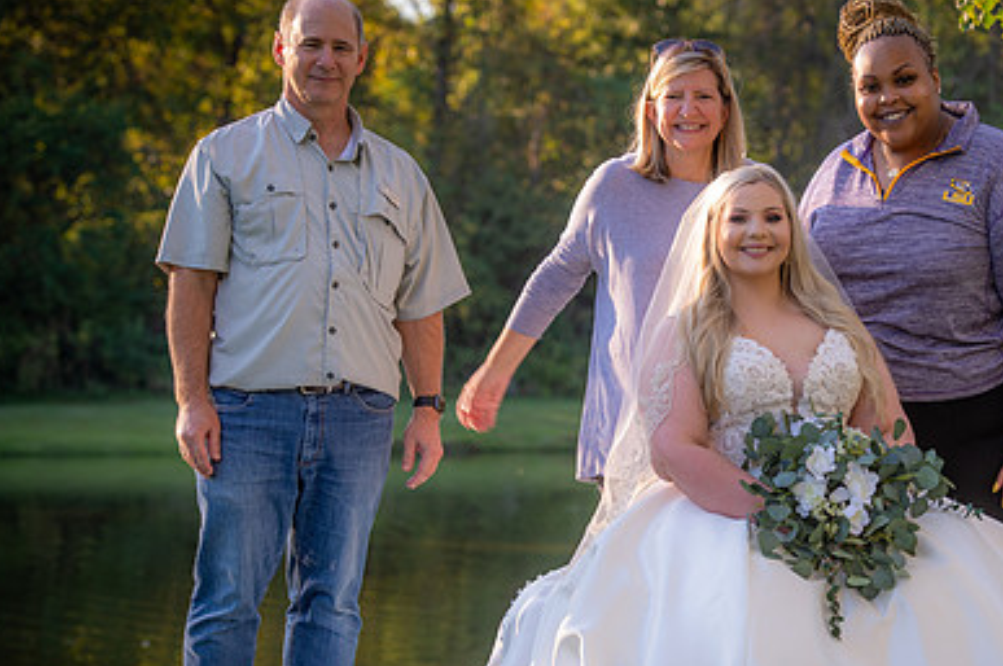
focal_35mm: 150
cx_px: 715
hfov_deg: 13.7
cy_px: 433
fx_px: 4174
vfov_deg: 9.1
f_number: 5
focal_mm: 100
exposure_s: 1/160
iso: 125
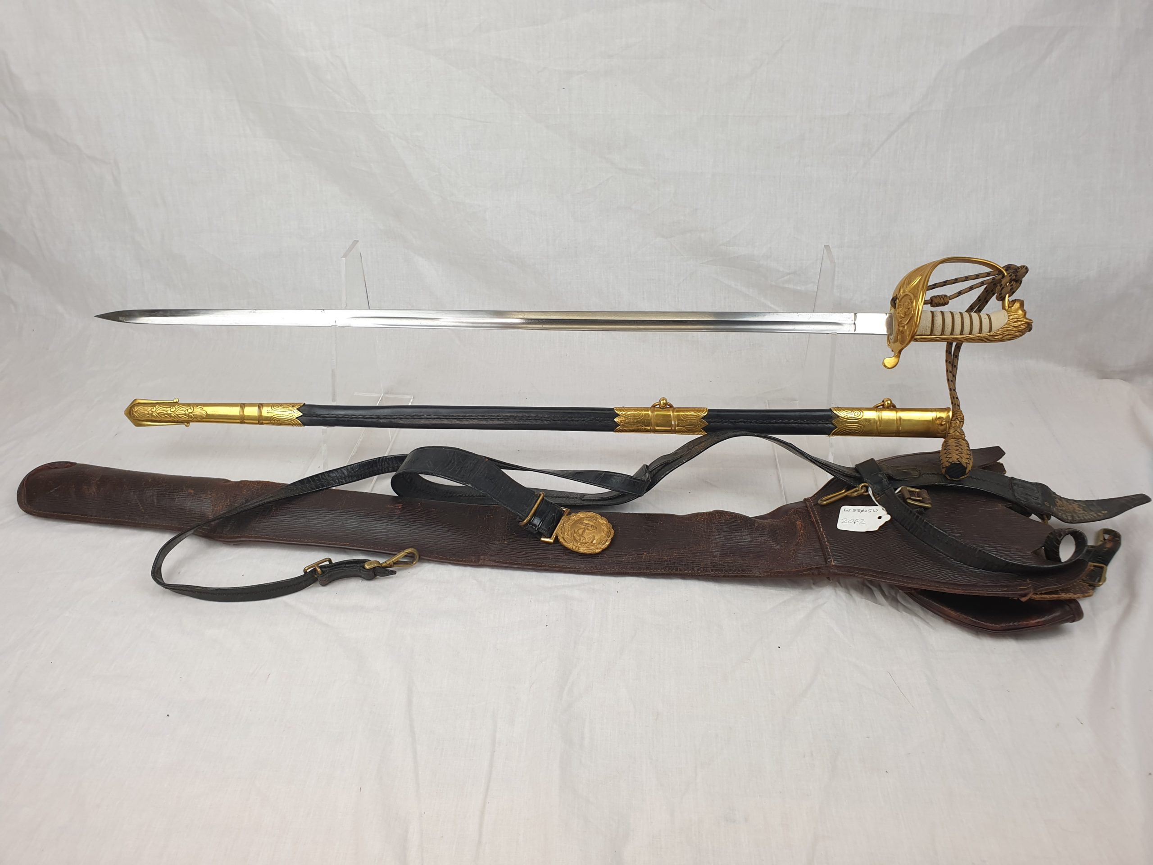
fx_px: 866
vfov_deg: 53.1
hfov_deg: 67.3
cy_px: 432
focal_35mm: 26
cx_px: 576
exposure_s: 1/100
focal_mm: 4.3
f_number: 2.4
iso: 80
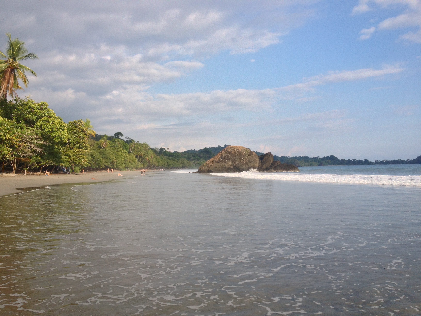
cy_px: 158
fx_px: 426
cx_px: 210
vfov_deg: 40.7
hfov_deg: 52.6
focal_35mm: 35
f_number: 2.4
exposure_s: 1/1416
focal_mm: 4.28
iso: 50
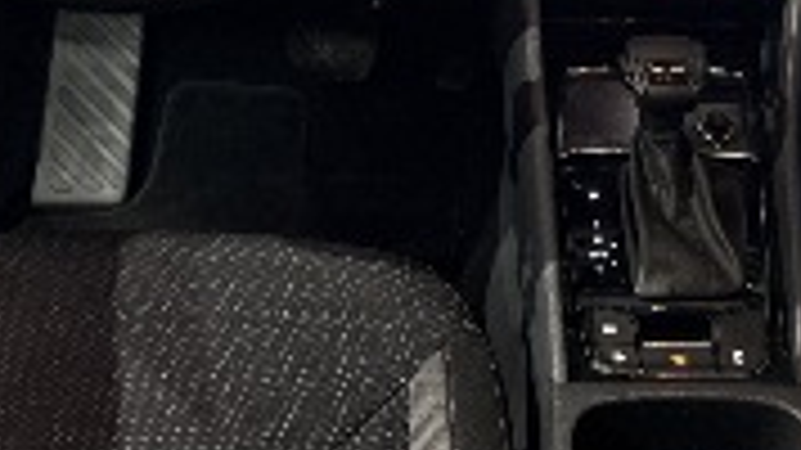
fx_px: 1295
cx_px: 580
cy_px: -148
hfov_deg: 33.8
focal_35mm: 61
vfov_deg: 18.3
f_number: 1.78
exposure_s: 1/33
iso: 640
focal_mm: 6.76
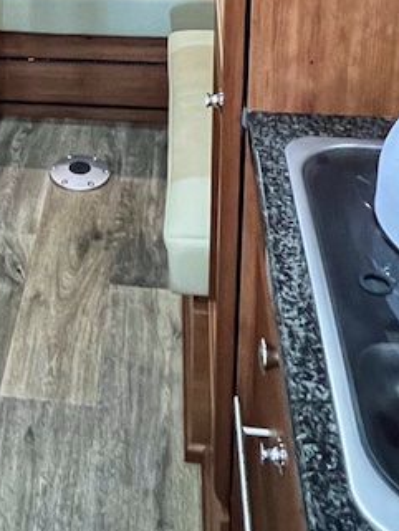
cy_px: -102
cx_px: 8
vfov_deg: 30.4
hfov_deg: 25.8
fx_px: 829
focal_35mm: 54
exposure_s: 1/40
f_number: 1.8
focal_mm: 1.57
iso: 800
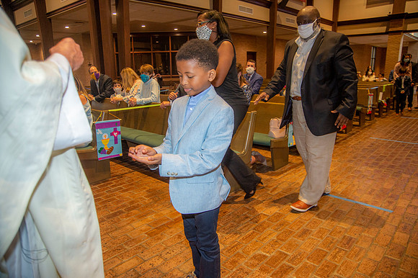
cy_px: 139
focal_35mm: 24
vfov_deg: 53.1
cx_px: 209
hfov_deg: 73.8
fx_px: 278
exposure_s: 1/125
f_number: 4.5
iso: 1600
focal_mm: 24
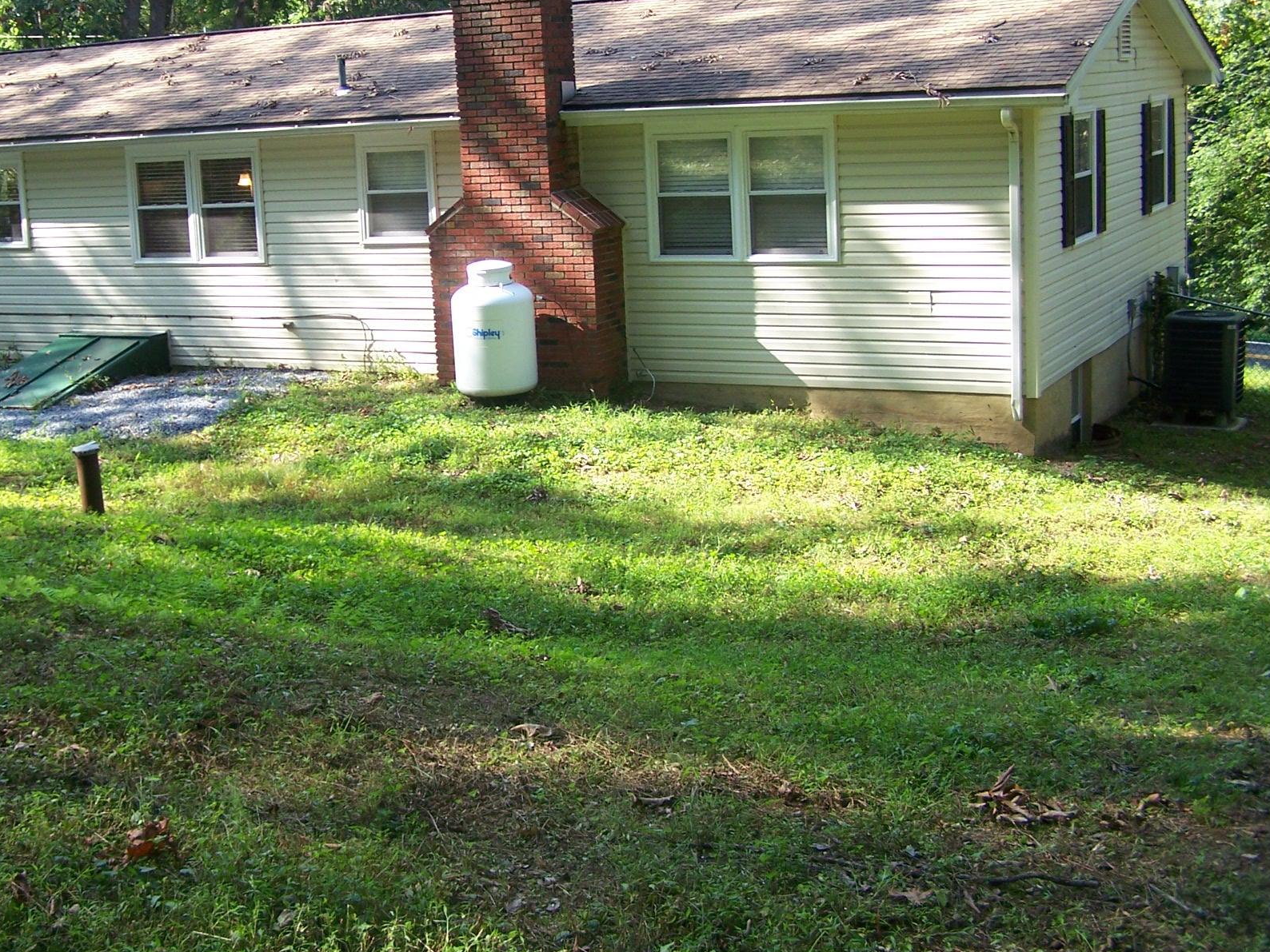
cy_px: 408
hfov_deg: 38.6
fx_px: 1798
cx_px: 459
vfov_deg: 29.6
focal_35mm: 49
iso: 80
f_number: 2.8
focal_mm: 6.3
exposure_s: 1/125
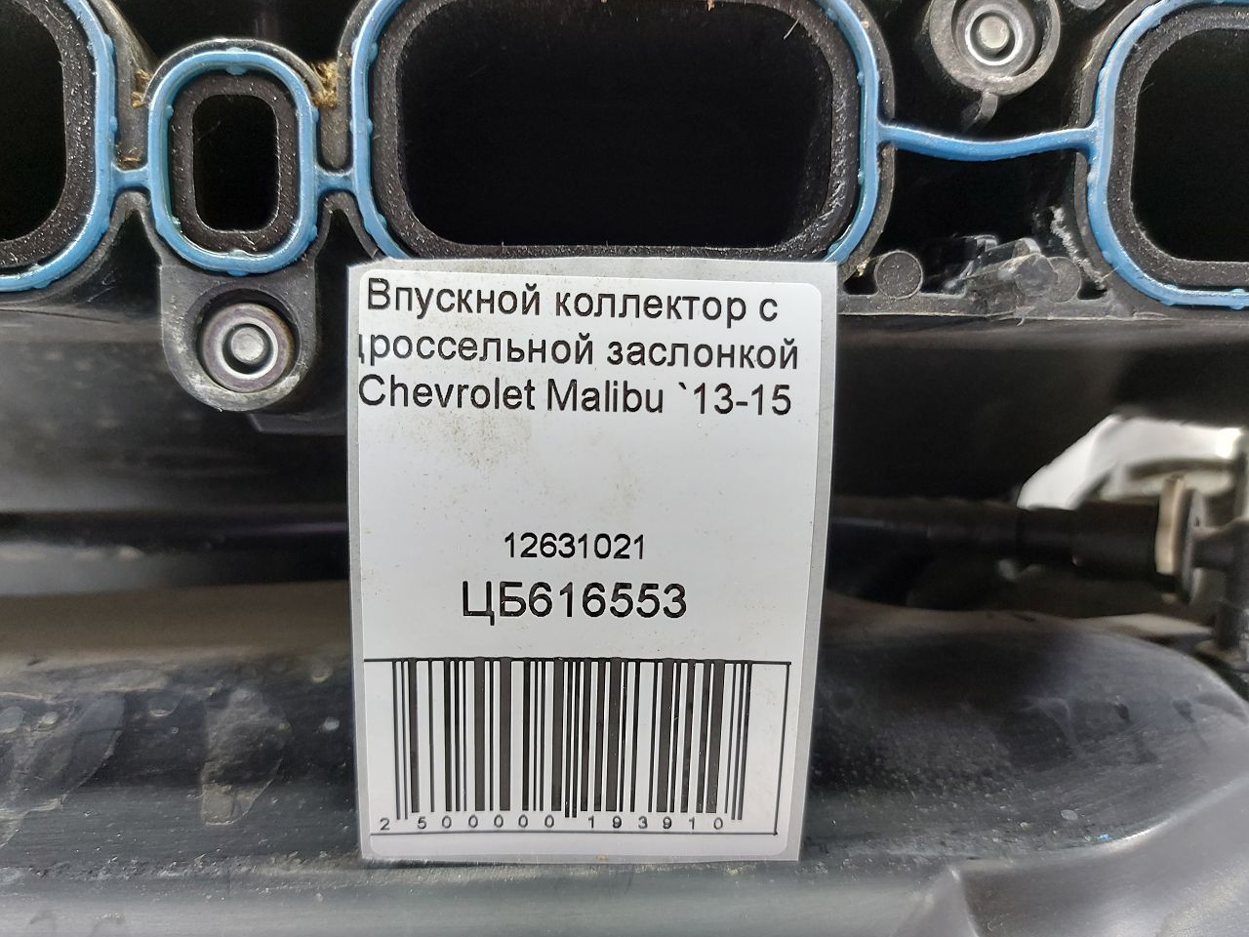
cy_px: 499
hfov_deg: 67.3
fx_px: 938
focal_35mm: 26
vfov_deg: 53.0
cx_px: 614
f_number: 1.8
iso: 125
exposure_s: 1/50
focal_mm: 5.23
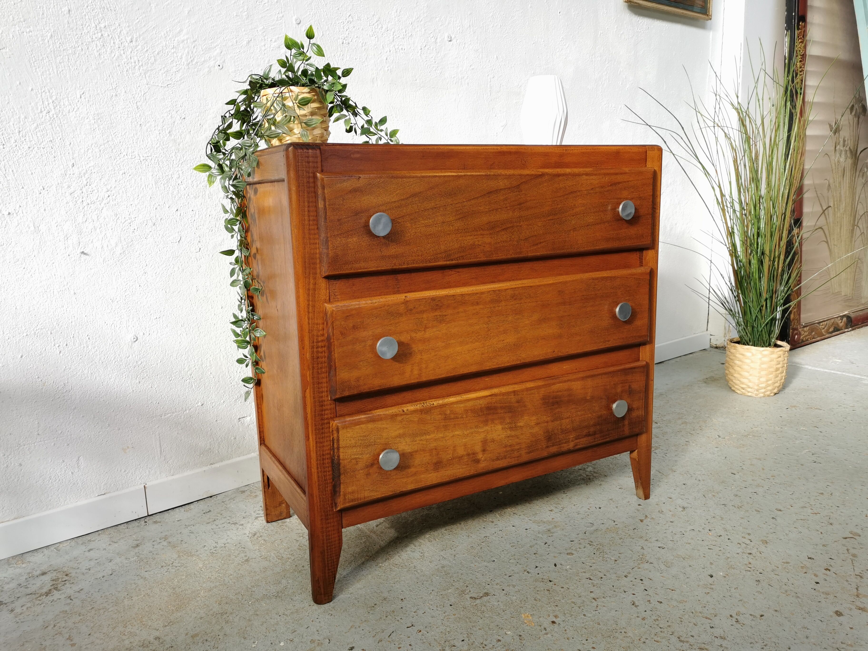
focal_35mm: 27
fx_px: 677
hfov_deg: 65.3
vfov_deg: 51.4
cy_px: 326
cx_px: 434
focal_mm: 5.58
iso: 50
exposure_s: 1/169
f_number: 1.8
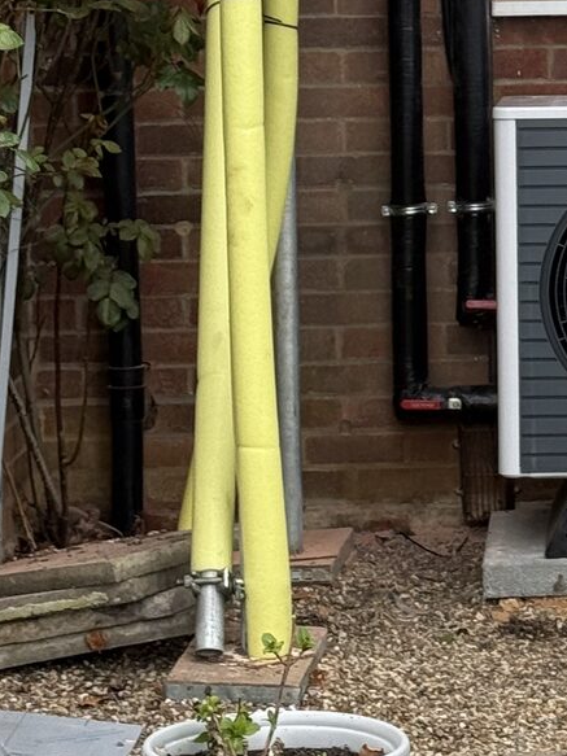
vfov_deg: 12.5
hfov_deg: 9.2
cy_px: 157
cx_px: 784
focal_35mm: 158
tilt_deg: -5.1
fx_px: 3452
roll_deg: +0.3
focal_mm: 6.76
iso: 64
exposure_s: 1/413
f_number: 1.78
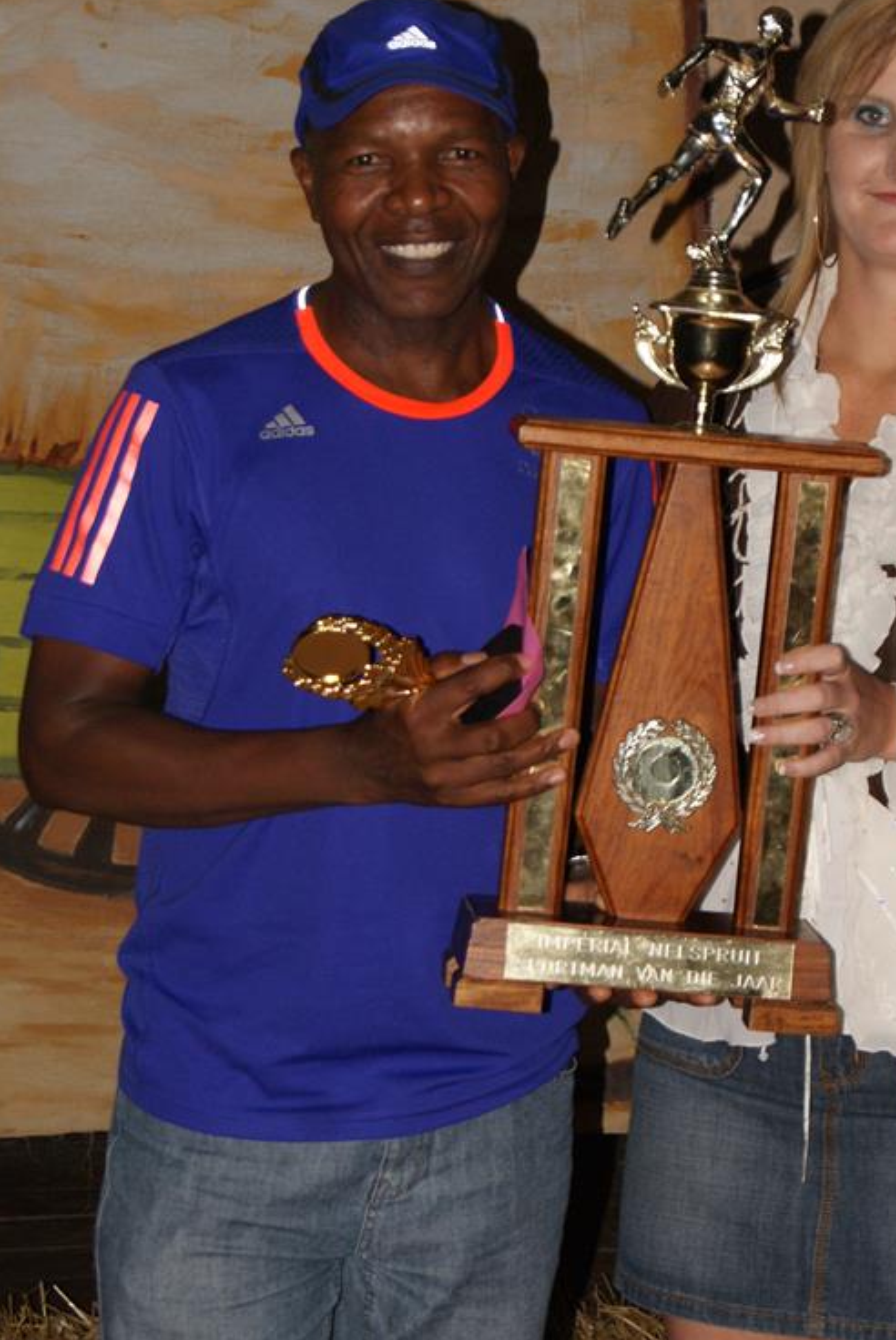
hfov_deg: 12.5
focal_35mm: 110
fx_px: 4099
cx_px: 526
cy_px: 668
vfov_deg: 18.6
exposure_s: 1/80
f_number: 5.6
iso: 400
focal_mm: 50
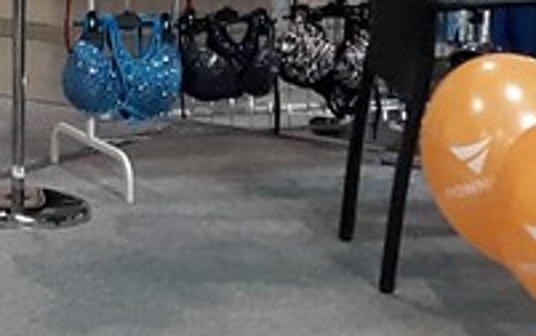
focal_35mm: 171
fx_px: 2500
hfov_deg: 10.8
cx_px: -643
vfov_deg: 7.6
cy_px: -157
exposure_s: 1/50
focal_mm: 3.71
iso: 200
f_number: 1.7
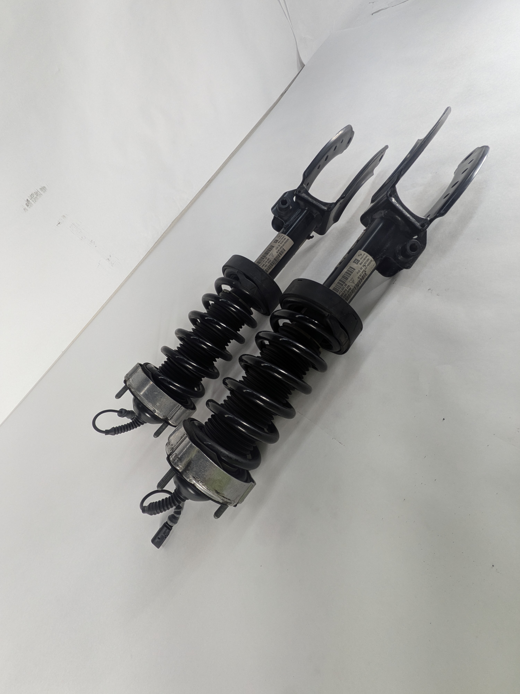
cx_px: 260
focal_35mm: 14
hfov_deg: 85.7
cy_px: 347
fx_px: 280
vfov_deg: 102.1
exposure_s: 1/229
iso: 56
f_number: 2.2
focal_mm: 1.85
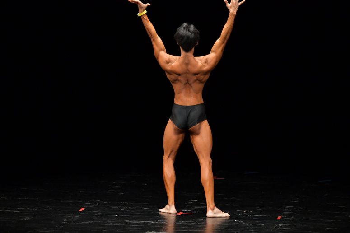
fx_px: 2624
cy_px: 116
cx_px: 175
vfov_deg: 5.1
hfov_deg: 7.6
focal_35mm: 270
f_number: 5.6
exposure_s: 1/400
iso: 4000
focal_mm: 180
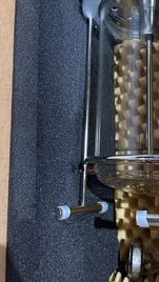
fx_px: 292
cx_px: 124
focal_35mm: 39
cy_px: 99
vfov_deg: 50.8
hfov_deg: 29.8
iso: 800
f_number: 1.78
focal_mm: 6.86
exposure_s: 1/60
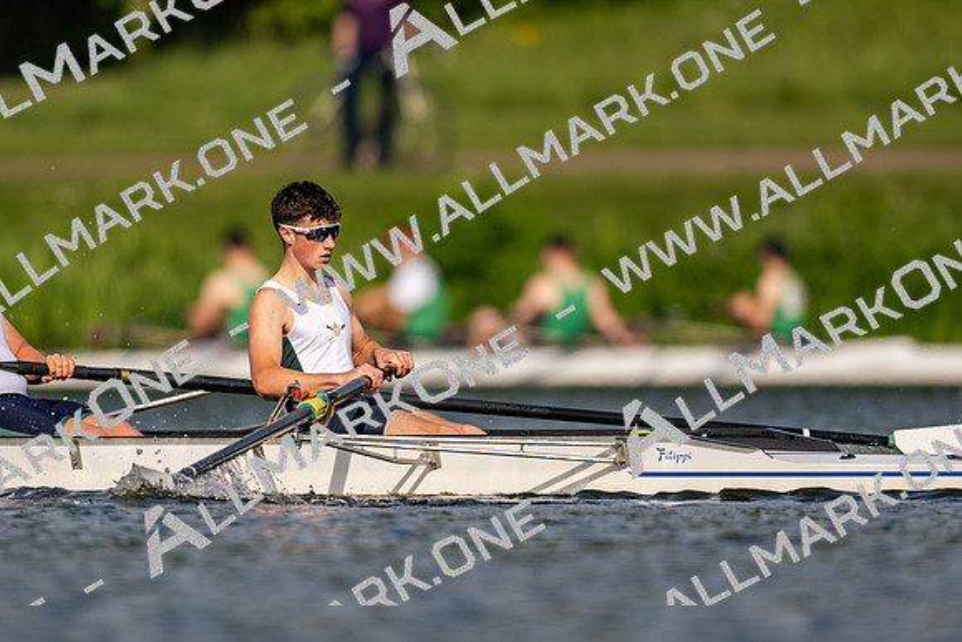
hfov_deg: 2.3
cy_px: 321
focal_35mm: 900
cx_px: 481
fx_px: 24067
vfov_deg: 1.5
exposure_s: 1/2500
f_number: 4
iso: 180
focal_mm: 600
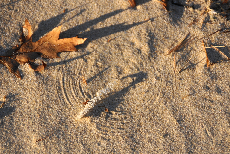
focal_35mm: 135
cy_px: 77
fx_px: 862
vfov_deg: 10.2
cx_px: 115
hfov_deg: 15.2
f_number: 5.6
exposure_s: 1/160
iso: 160
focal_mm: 90
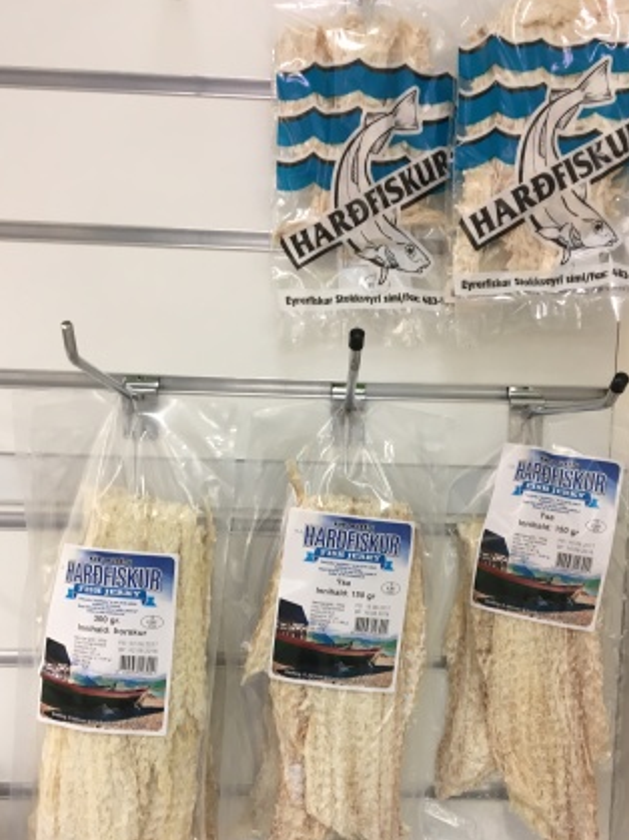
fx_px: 921
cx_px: 345
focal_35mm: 38
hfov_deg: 37.7
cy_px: 548
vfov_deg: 48.3
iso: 80
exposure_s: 1/33
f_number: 2.2
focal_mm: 4.15
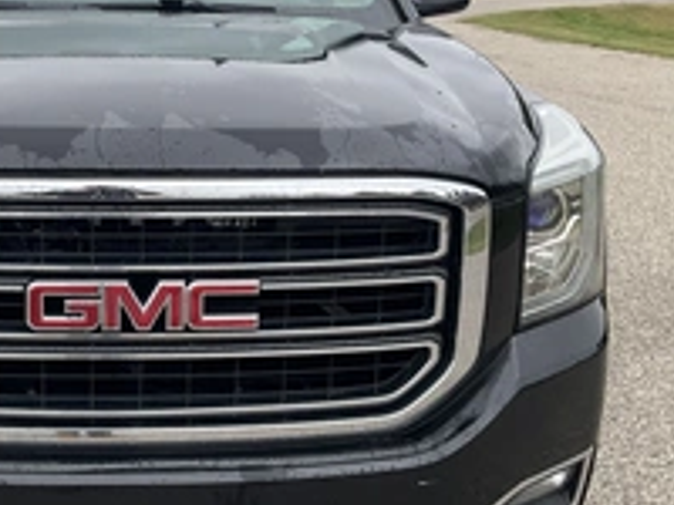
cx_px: 138
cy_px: 259
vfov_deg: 25.2
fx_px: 1129
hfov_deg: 32.4
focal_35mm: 58
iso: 25
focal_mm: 3
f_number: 1.8
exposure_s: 1/346
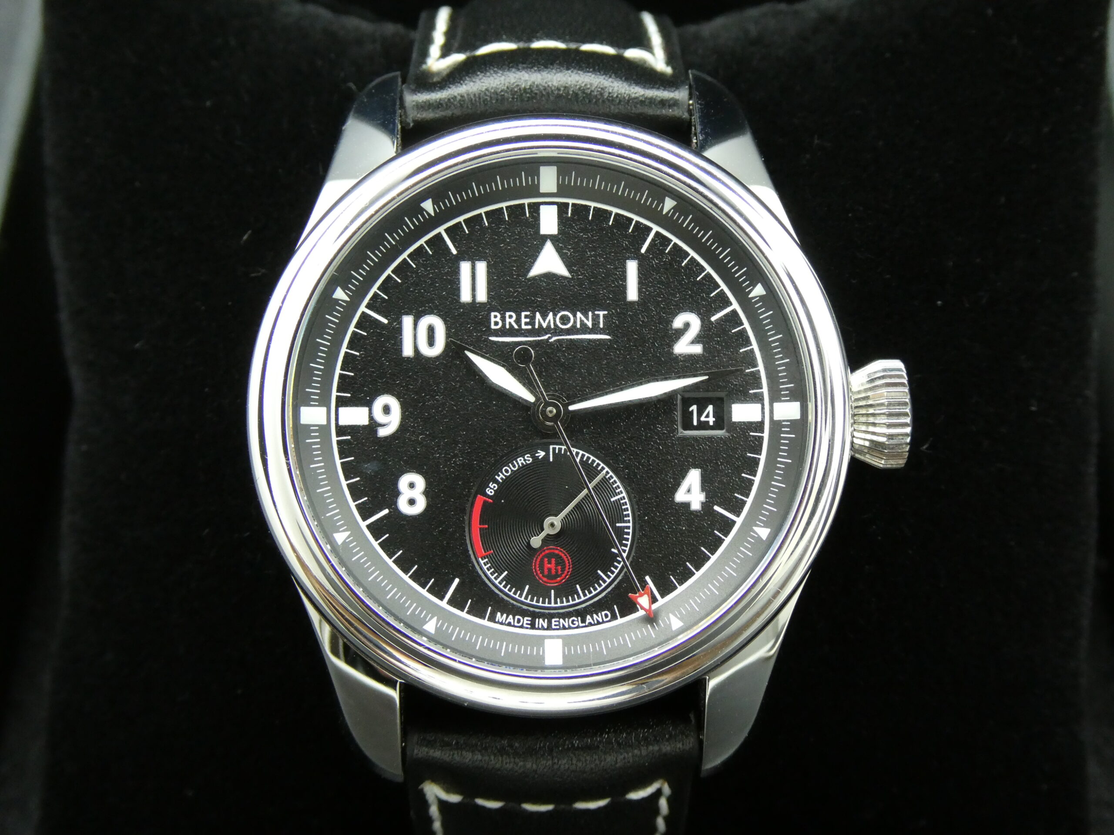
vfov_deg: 21.0
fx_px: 2253
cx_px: 557
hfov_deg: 27.8
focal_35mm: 70
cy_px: 418
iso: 640
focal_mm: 12.5
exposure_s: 1/80
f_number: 4.5
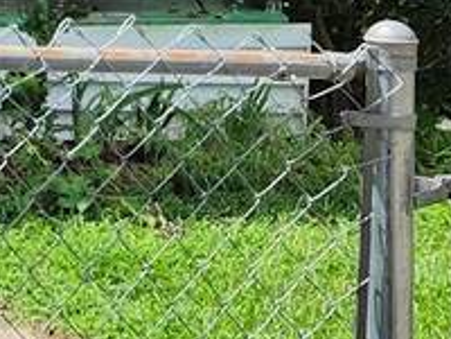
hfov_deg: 11.9
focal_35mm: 147
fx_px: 1915
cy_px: -221
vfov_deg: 9.7
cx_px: -478
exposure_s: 1/895
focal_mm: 5.4
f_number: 1.8
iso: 20
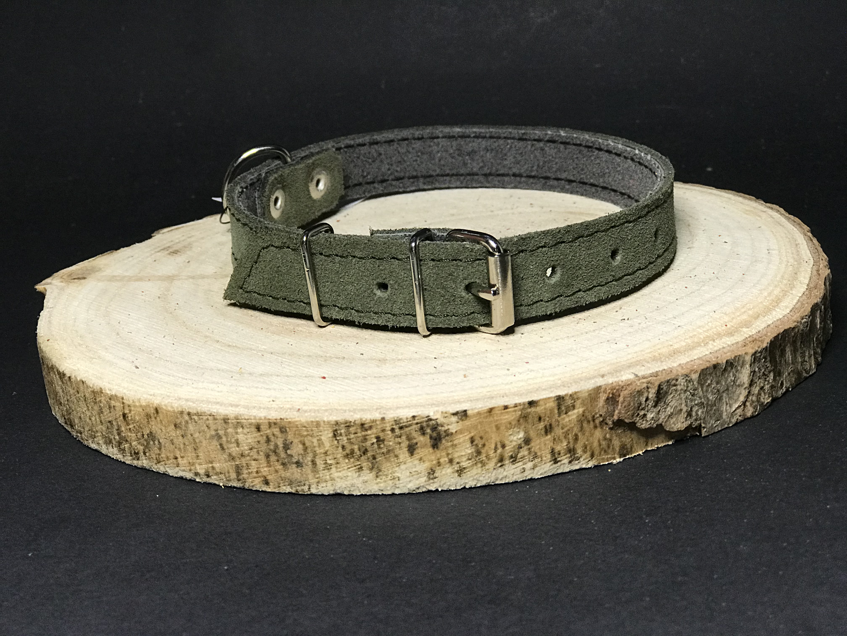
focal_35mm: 57
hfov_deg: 33.8
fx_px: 1395
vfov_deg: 25.7
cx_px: 424
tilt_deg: -20.4
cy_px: 318
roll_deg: +4.5
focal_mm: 6.6
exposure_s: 1/50
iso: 125
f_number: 2.8
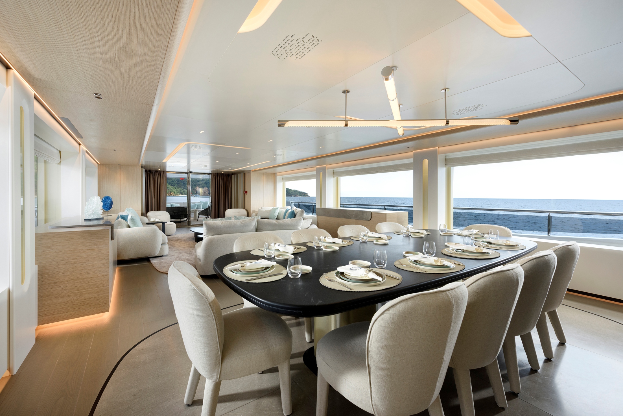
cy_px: 208
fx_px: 242
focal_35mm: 14
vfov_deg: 81.3
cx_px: 312
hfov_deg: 104.2
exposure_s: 1/40
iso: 400
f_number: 11
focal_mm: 14
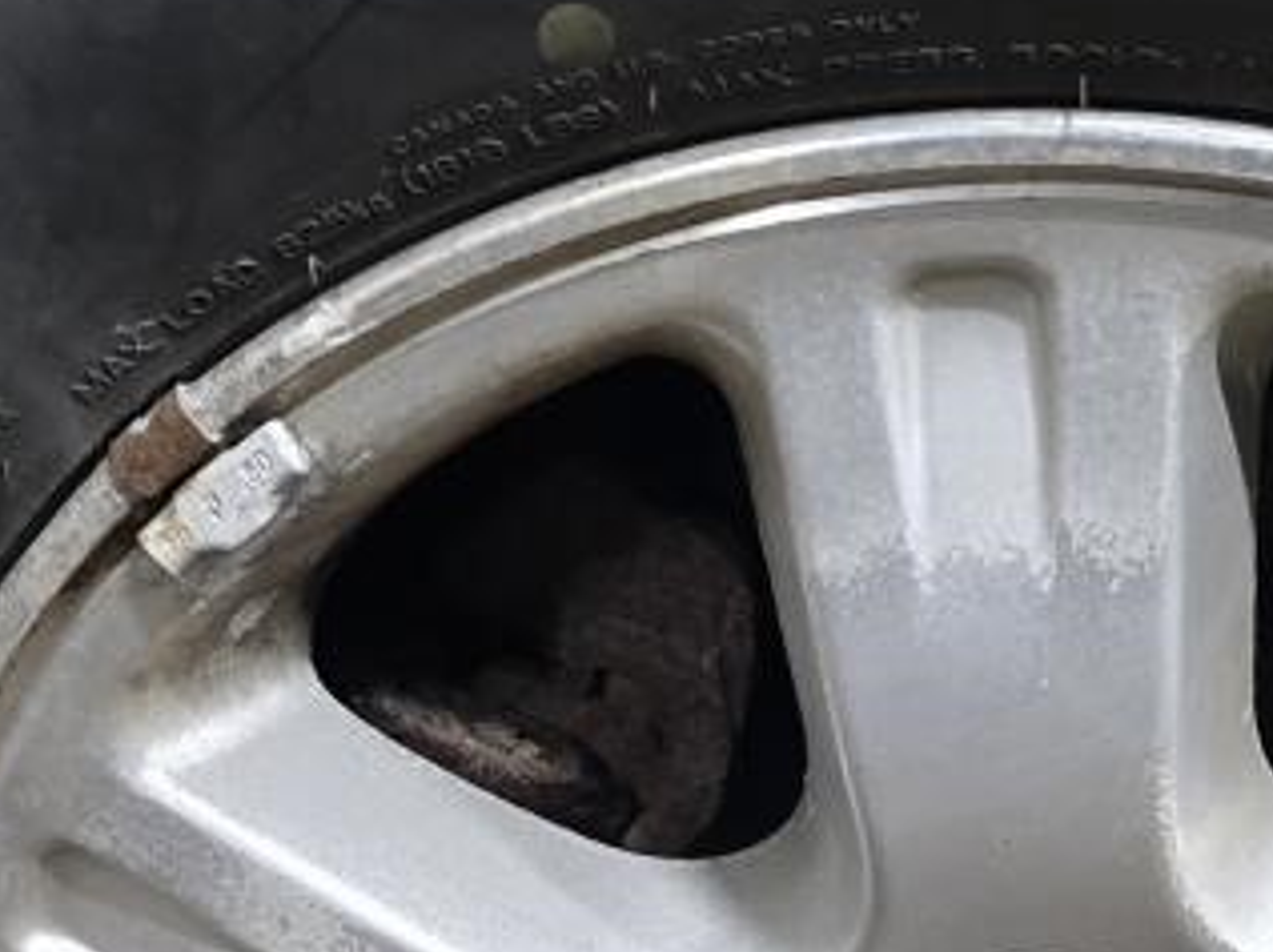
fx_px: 3416
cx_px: 1048
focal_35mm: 93
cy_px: 1418
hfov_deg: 20.8
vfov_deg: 14.8
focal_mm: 6.3
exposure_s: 1/60
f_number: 1.7
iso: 800
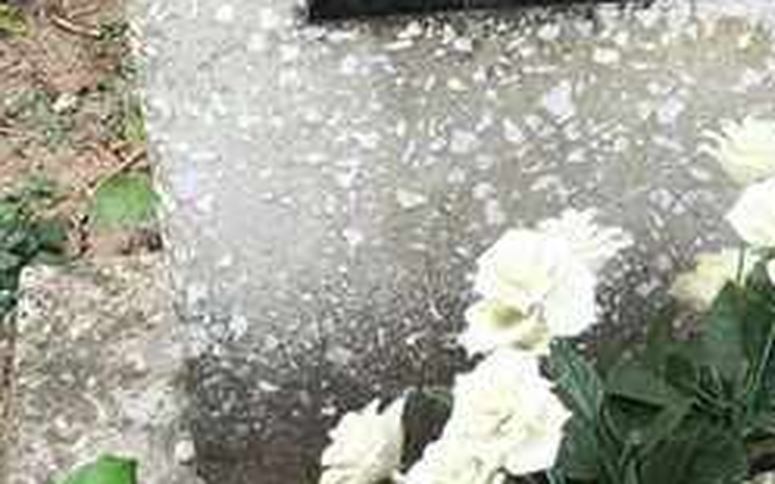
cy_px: -422
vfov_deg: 7.4
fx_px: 3612
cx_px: 645
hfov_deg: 12.2
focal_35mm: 171
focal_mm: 4.71
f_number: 1.7
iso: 50
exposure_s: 1/60
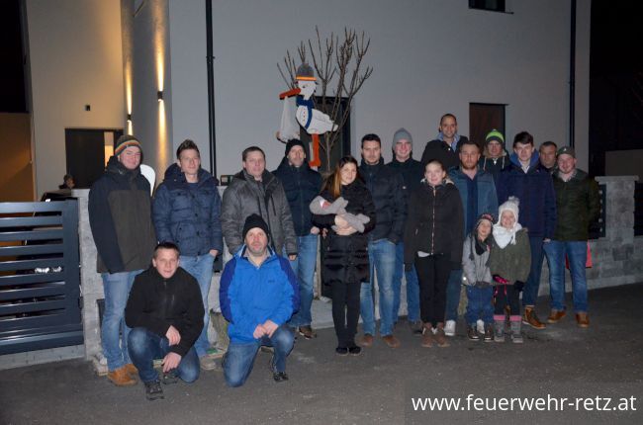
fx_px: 641
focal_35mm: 36
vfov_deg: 36.7
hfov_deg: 53.2
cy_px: 212
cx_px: 322
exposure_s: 1/60
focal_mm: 24
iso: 3200
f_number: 3.8
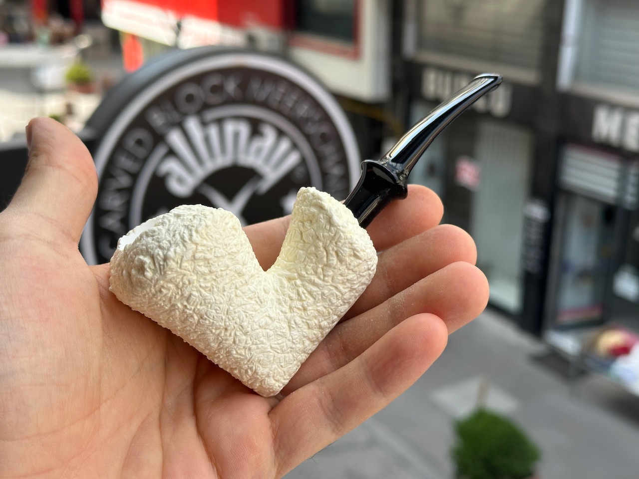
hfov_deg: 39.7
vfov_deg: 30.3
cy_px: 240
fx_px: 886
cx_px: 320
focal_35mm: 48
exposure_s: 1/843
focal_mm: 6.86
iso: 64
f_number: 1.78
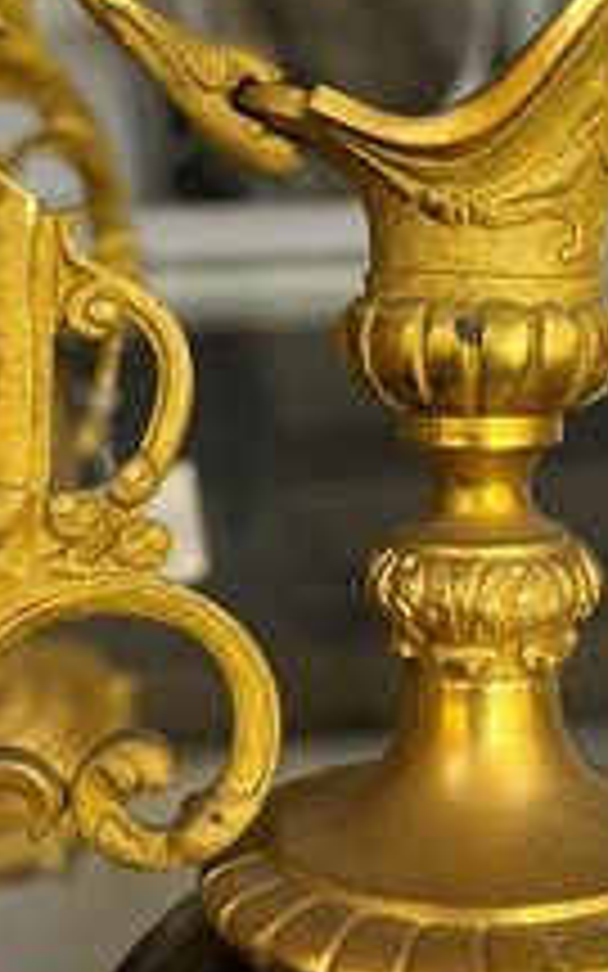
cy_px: 333
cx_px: 446
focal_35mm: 51
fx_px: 1352
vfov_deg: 39.2
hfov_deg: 25.1
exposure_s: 1/50
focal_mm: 5.1
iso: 125
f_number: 1.6
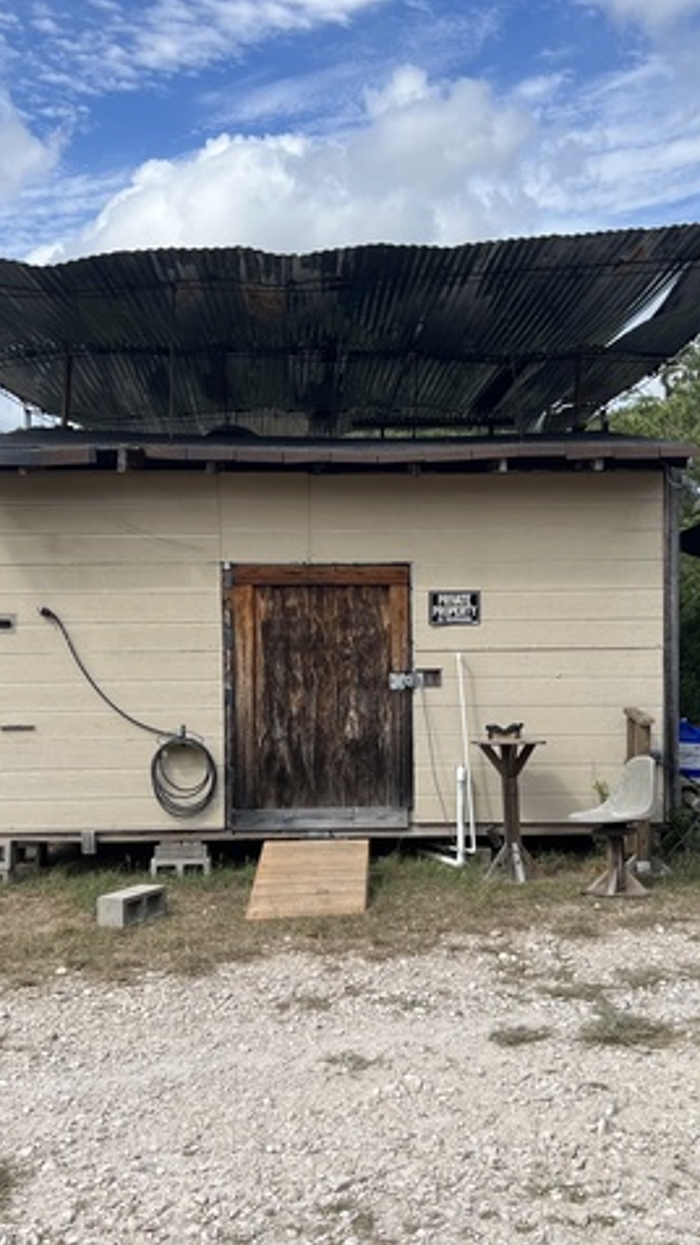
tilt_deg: -2.5
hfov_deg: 31.1
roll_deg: +1.9
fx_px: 1255
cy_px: 624
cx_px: 394
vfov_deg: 52.8
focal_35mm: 38
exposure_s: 1/3460
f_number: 1.5
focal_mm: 5.7
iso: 50
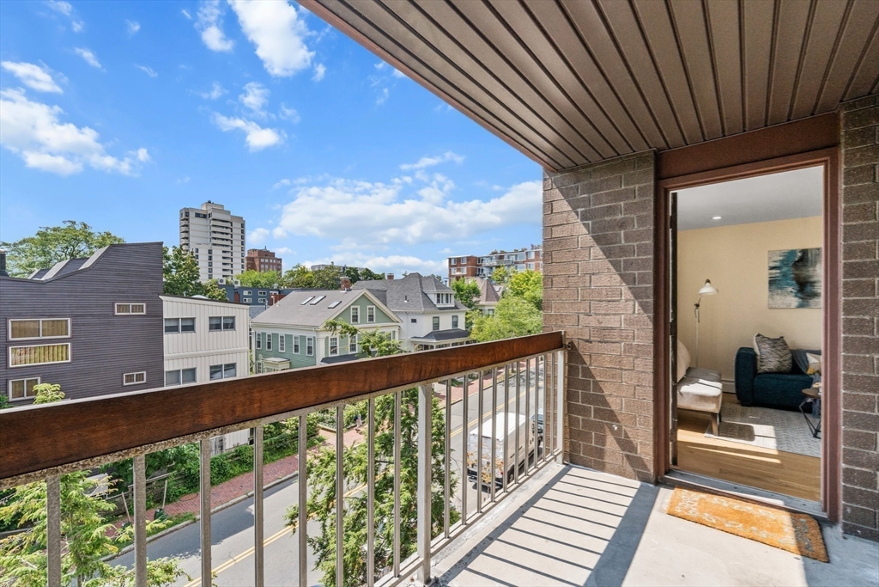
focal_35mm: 14
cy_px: 294
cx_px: 440
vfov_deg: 81.2
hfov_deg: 104.2
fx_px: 342
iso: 800
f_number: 8
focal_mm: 14
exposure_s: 1/1500
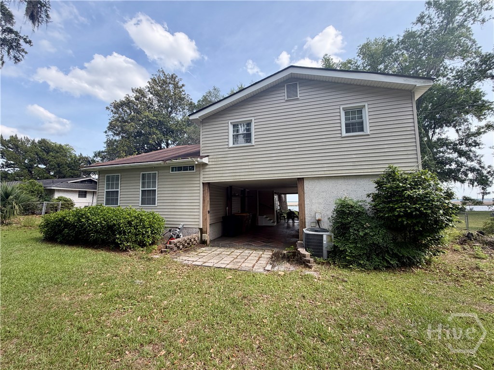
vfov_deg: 85.7
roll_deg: +0.7
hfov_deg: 102.1
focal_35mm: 14
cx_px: 247
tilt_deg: +6.6
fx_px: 200
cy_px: 185
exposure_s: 1/535
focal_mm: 2.22
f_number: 2.2
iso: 40
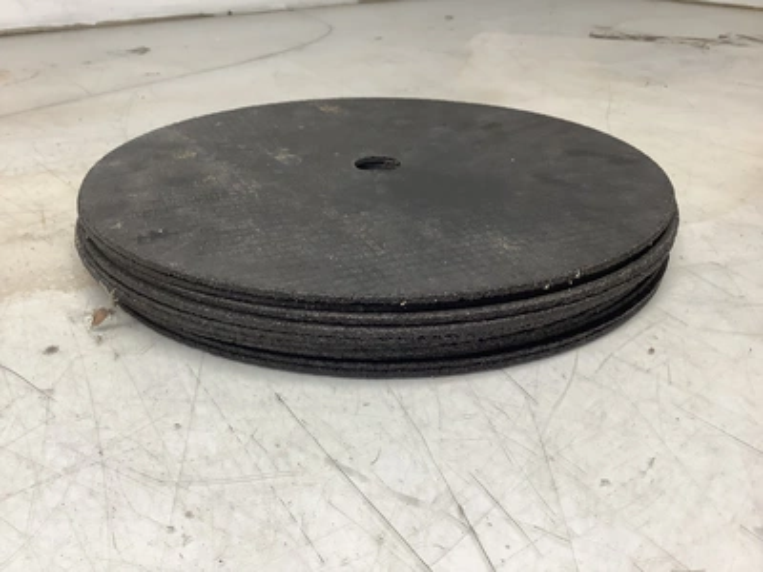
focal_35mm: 31
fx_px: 683
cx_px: 382
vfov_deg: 45.4
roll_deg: -0.1
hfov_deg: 58.4
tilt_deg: -29.6
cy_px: 286
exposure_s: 1/120
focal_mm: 3.3
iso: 100
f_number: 2.4
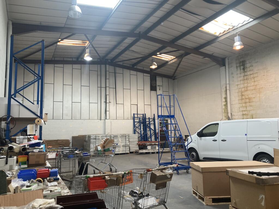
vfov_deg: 49.7
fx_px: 226
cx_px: 140
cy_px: 104
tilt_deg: +8.2
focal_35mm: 28
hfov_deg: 63.4
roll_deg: +1.4
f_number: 1.8
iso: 80
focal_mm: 3.99
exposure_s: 1/113
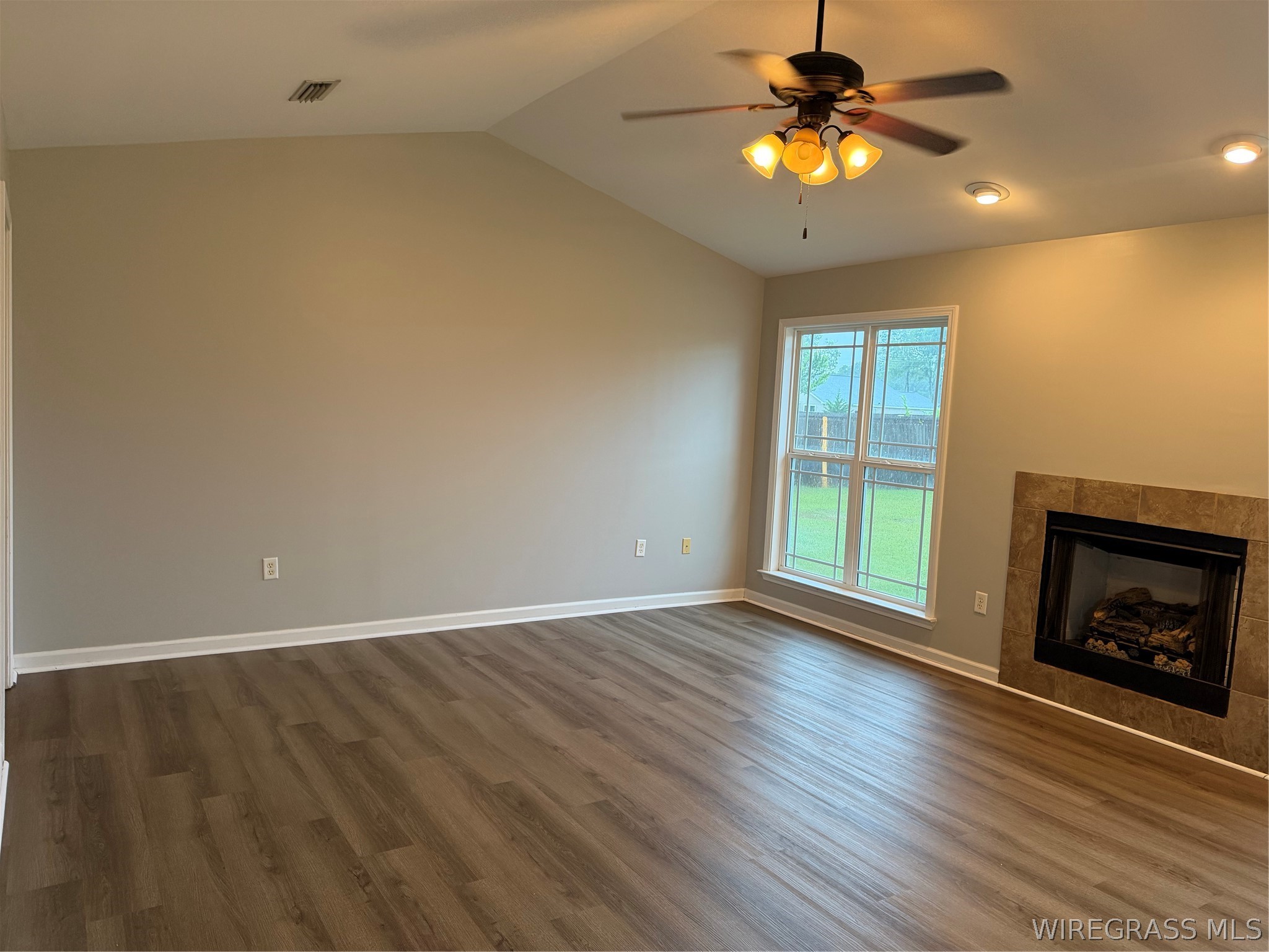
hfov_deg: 71.6
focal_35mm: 24
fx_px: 880
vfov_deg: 56.8
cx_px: 634
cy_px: 476
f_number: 1.78
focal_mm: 6.76
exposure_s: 1/60
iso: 250
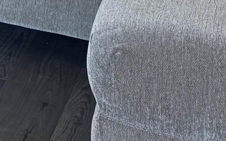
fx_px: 949
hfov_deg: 10.9
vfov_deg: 7.0
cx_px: -368
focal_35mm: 154
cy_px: -366
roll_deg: -0.5
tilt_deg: -0.8
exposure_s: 1/121
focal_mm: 6.76
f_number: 1.78
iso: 80
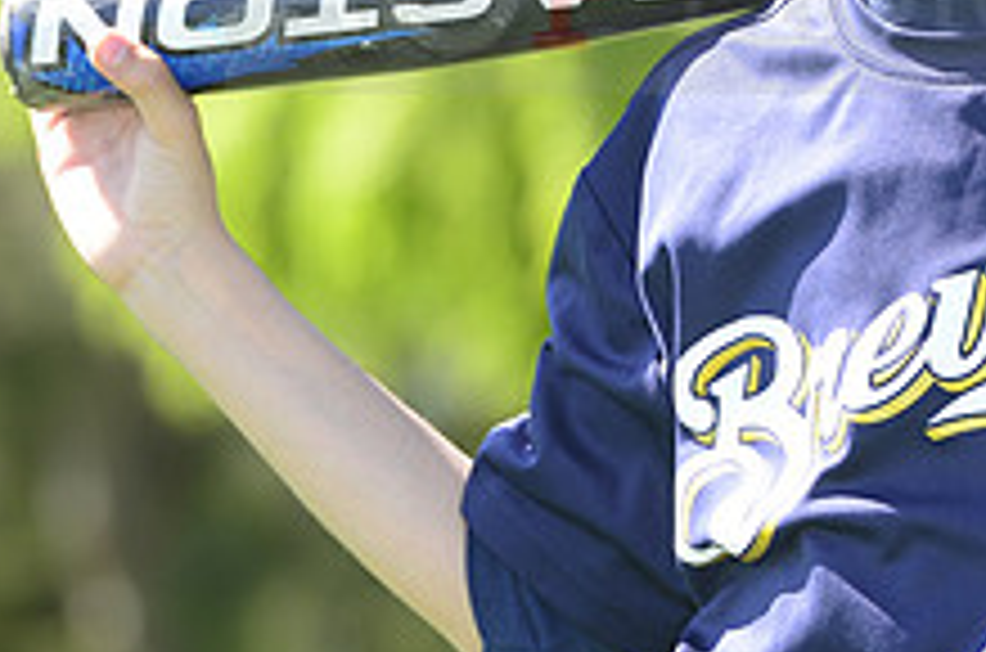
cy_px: -38
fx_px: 13774
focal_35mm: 504
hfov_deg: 4.1
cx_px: 981
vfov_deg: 2.7
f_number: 7.1
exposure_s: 1/200
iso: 200
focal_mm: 190
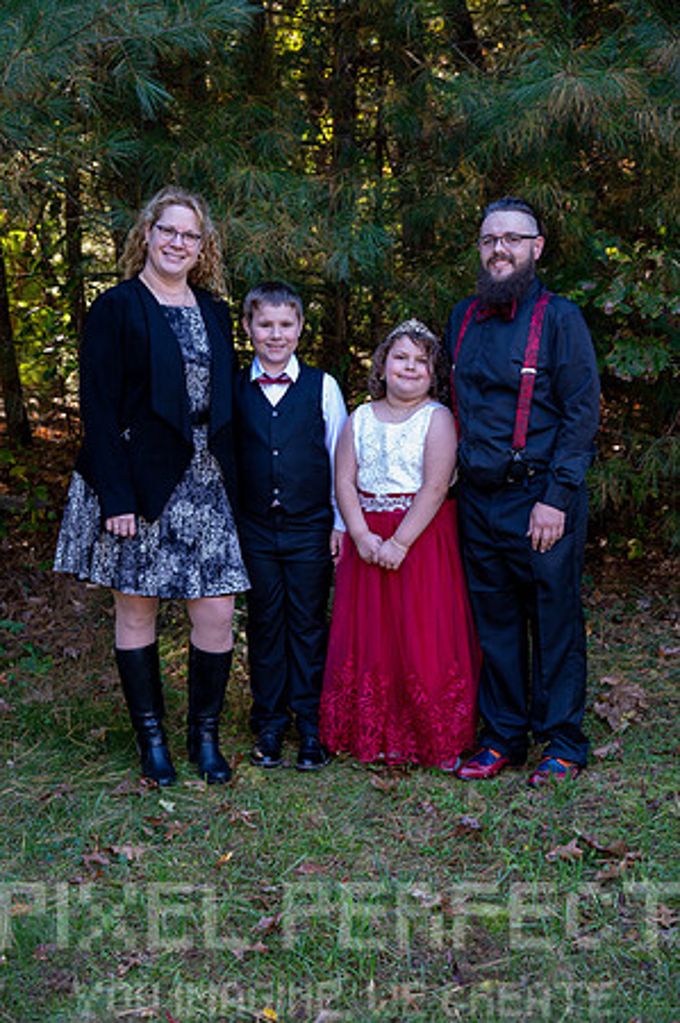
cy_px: 512
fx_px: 1590
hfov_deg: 24.1
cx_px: 340
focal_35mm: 56
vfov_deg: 35.7
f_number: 5.6
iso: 720
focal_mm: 56
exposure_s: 1/60
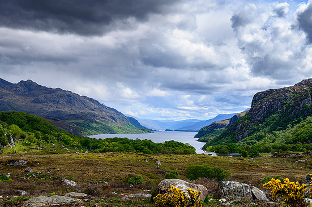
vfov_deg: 23.0
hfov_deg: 33.9
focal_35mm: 59
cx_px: 159
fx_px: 511
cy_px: 109
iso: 125
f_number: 8
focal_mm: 56
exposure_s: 1/100
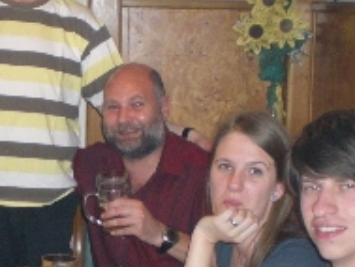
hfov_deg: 18.2
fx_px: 1098
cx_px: 55
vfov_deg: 13.8
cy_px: 199
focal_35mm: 107
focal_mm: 6.3
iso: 291
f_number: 3.1
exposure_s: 1/60
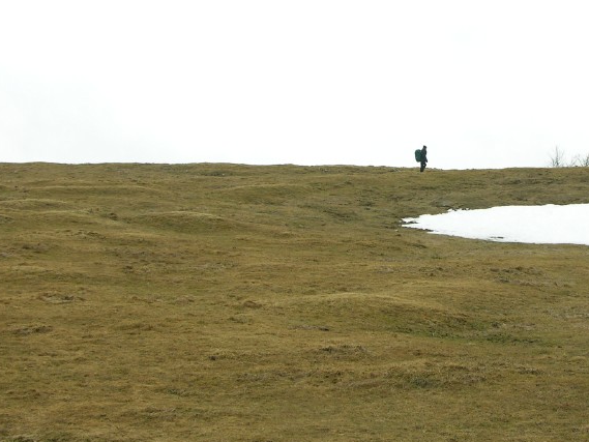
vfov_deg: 23.2
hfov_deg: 30.1
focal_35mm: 63
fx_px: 1072
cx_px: 453
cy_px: 157
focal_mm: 8.9
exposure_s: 1/155
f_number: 5.6
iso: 50
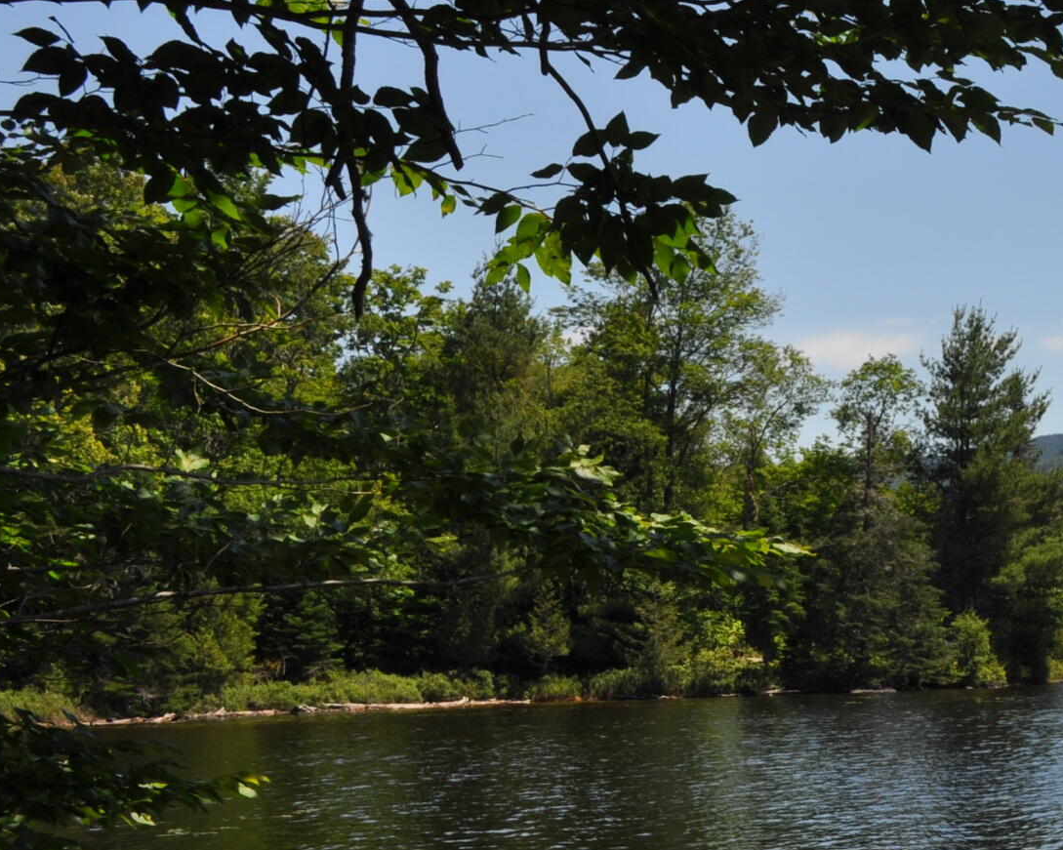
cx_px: 1421
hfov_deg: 16.1
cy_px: 627
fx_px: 3532
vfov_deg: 13.7
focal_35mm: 112
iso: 200
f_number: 10
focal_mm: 29
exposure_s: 1/400
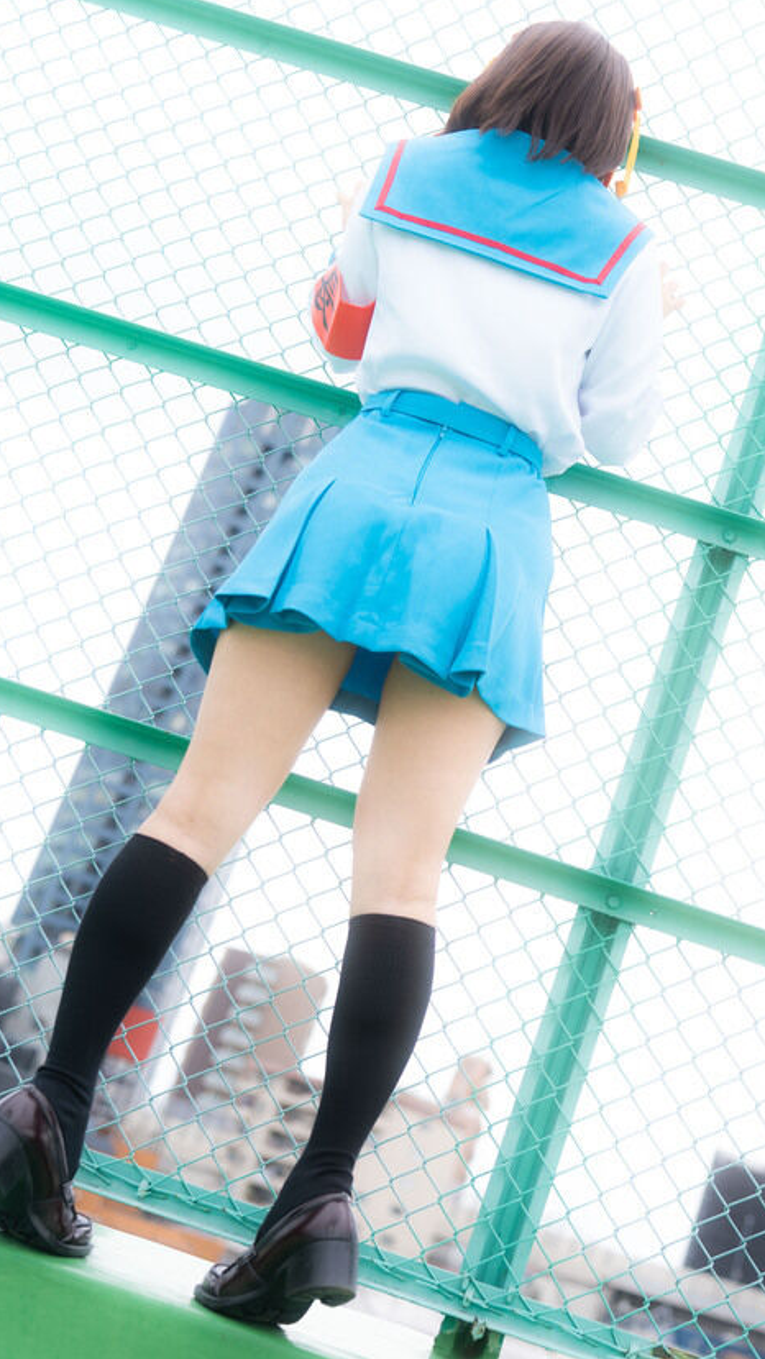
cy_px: 612
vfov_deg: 40.5
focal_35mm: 51
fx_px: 1838
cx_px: 584
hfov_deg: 23.2
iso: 100
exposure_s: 1/200
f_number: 2.5
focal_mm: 35
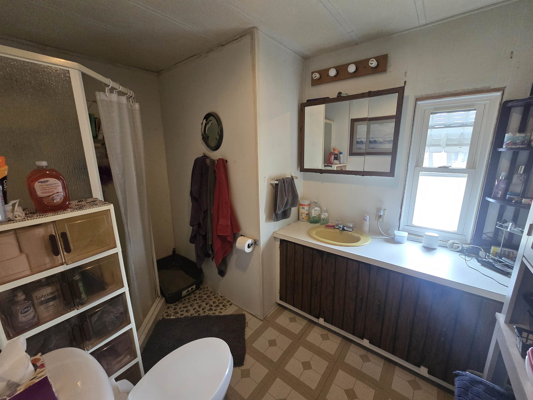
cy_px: 200
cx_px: 266
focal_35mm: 13
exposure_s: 1/60
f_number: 2.2
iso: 500
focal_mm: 2.2
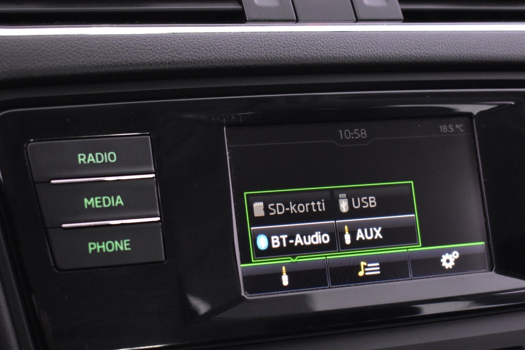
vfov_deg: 18.9
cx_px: 315
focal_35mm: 72
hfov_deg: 28.0
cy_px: 238
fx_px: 1050
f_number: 4.5
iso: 3200
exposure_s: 1/25
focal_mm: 34
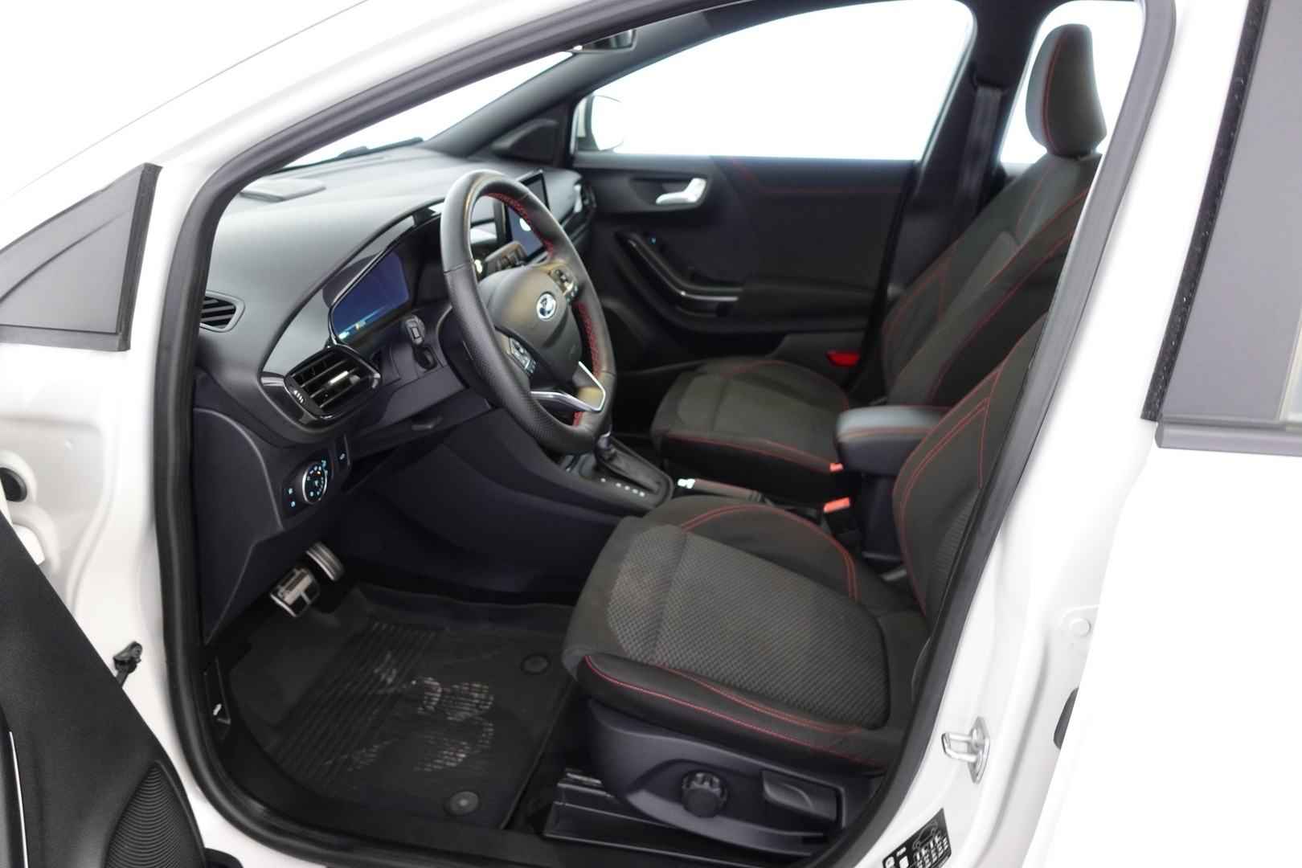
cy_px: 434
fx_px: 868
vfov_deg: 53.1
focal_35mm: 24
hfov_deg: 73.7
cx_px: 651
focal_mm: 9.4
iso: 800
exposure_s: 1/20
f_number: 1.8
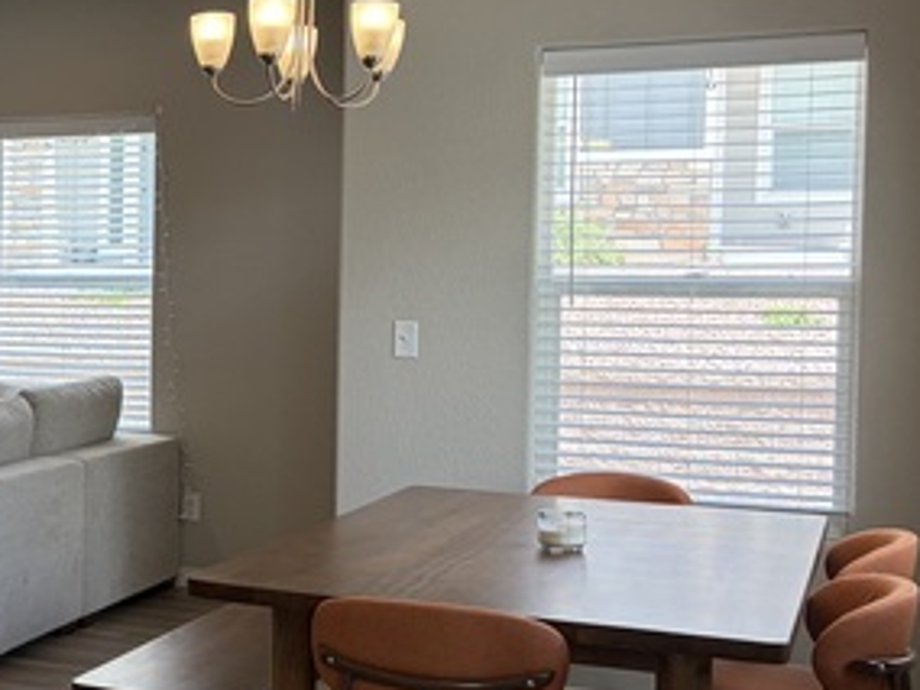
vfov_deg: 24.0
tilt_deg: -2.1
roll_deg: -0.2
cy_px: 324
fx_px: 1621
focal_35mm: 61
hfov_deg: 29.1
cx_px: -57
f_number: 1.6
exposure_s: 1/220
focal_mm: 5.96
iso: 100
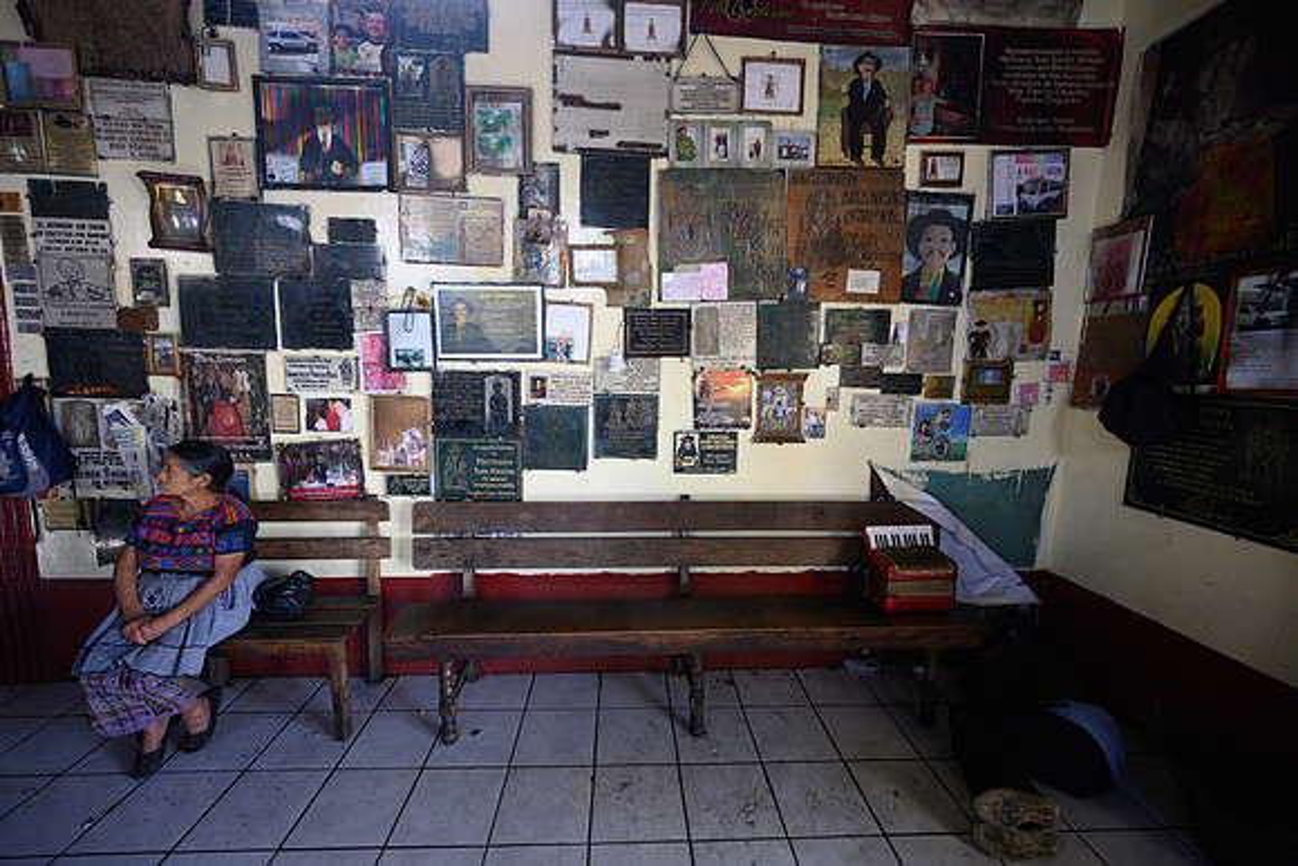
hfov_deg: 104.2
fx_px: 505
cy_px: 433
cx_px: 649
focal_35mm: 14
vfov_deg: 81.2
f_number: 4
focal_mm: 14
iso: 500
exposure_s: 1/80
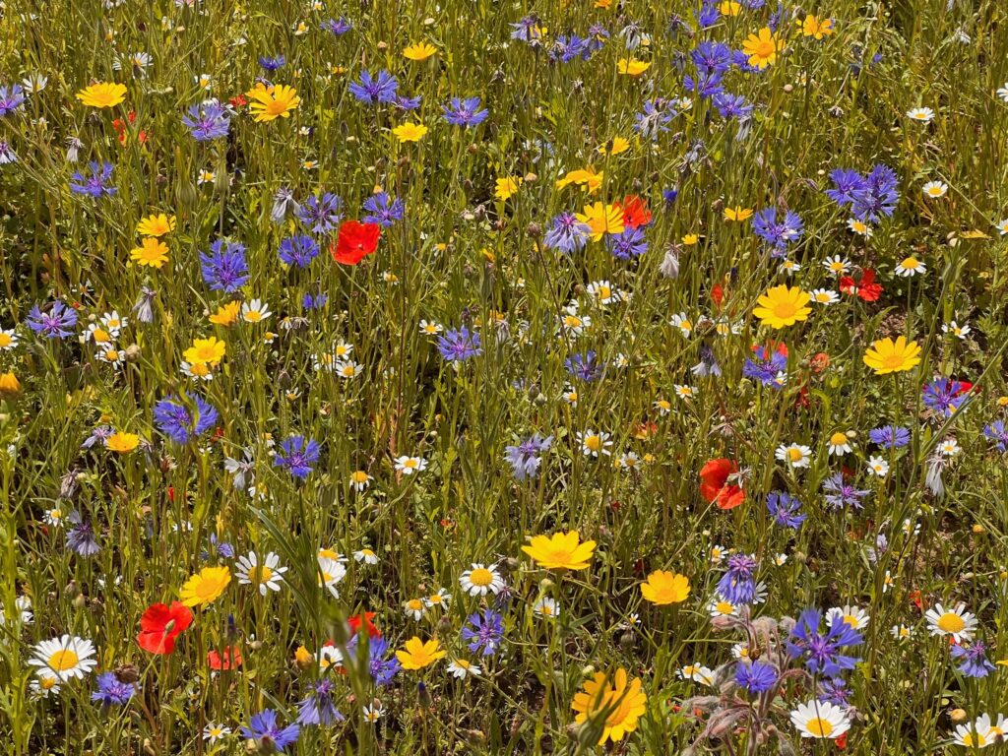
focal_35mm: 77
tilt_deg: -34.8
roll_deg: -8.3
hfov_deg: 25.3
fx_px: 2242
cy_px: 378
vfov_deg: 19.1
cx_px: 504
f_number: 2.8
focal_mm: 9
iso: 32
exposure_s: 1/657
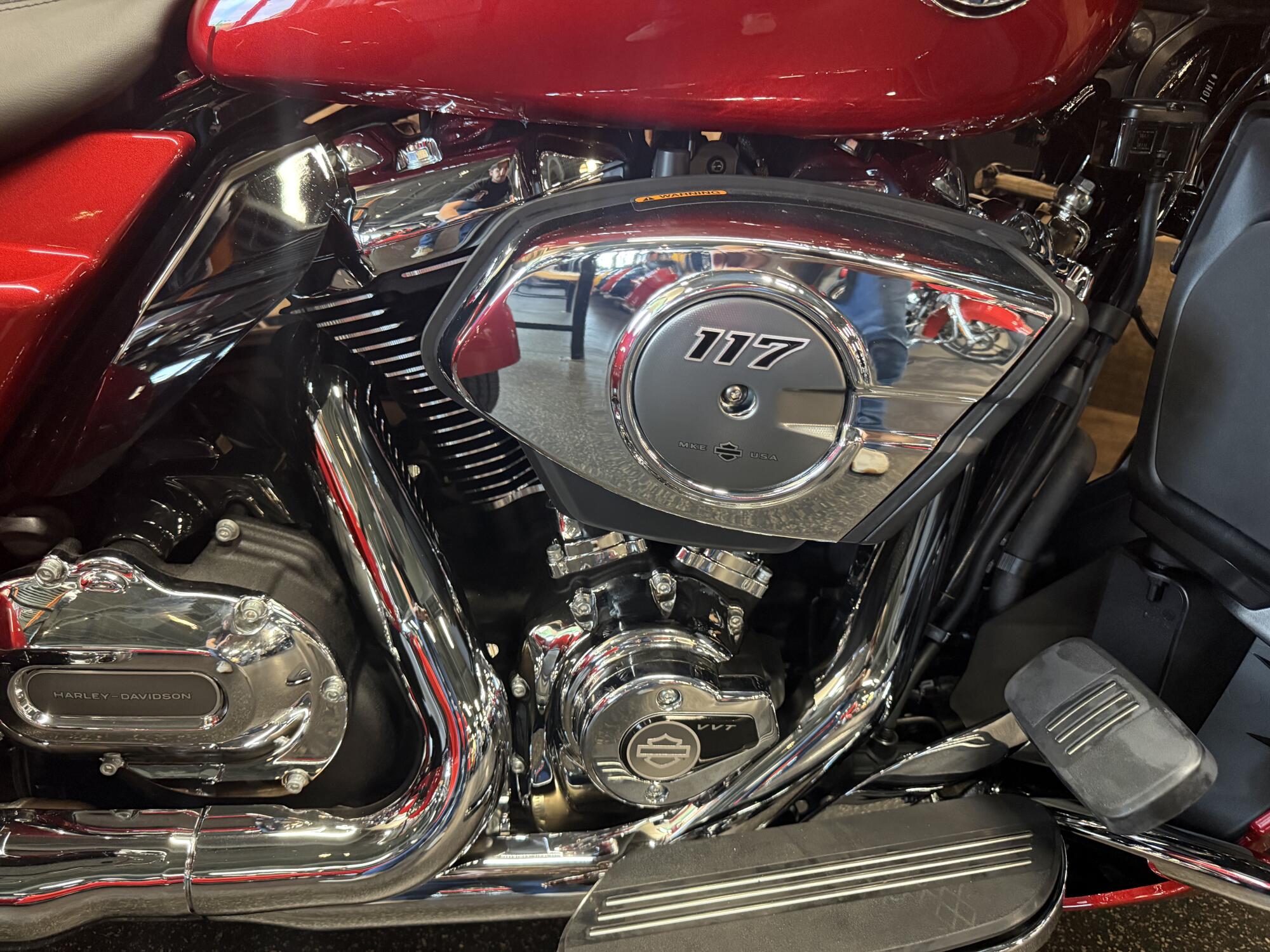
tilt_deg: -24.1
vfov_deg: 56.8
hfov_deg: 71.6
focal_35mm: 24
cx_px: 635
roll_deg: -3.8
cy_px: 476
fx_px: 881
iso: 640
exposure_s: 1/40
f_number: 1.78
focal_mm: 6.76
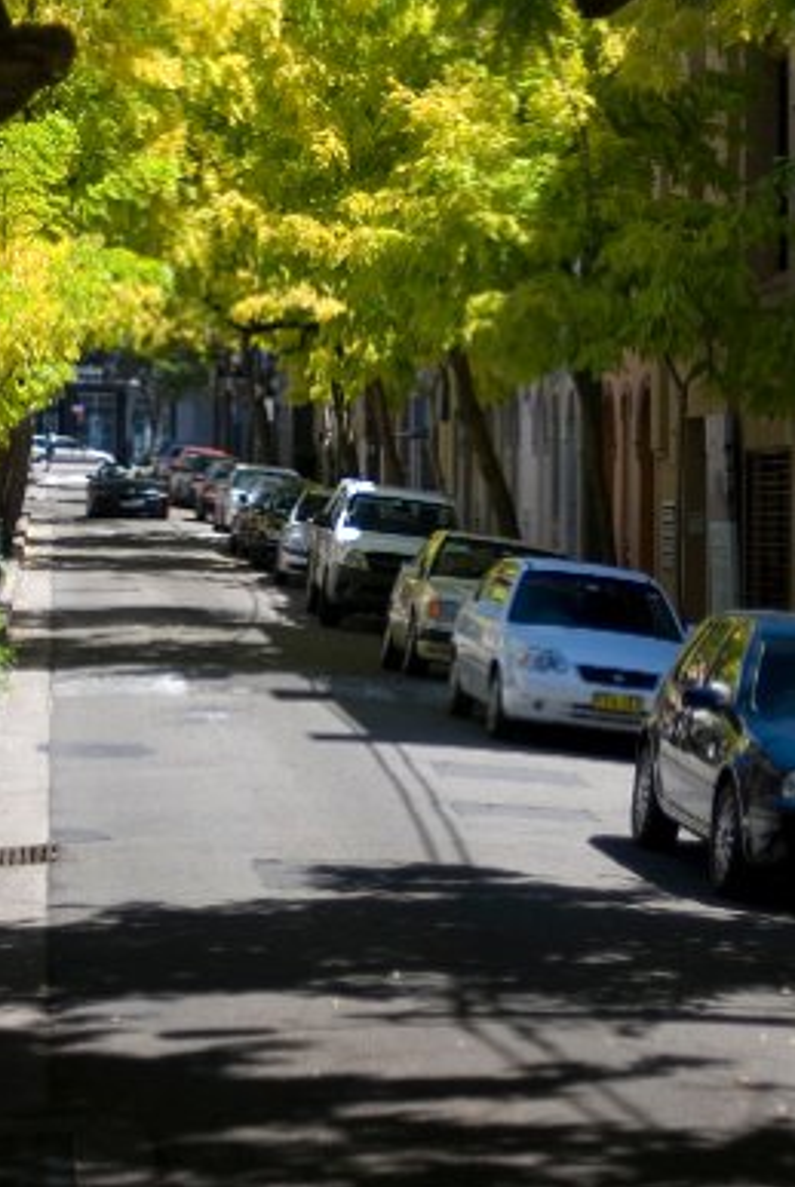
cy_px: 322
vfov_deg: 16.4
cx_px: 350
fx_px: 4096
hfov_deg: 11.1
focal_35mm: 124
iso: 100
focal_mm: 50
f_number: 1.4
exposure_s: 1/800
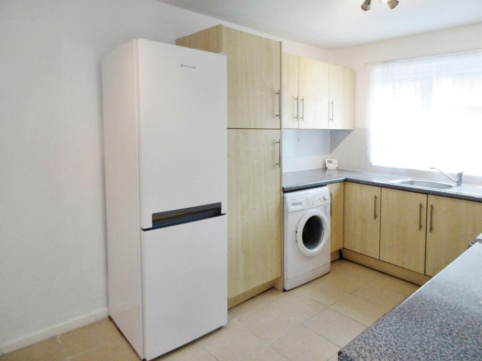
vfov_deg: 61.1
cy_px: 180
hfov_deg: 76.4
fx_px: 306
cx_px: 241
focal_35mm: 22
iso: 200
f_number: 3
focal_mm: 4
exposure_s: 1/60
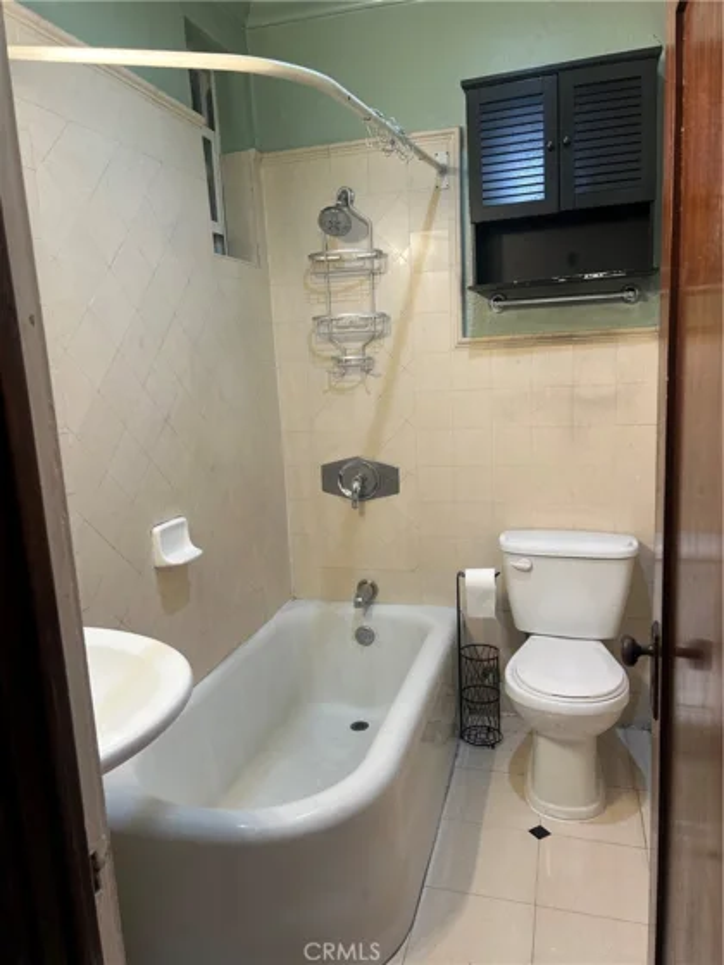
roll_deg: +3.0
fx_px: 725
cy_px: 482
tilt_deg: -11.4
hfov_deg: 53.1
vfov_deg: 67.3
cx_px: 362
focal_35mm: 26
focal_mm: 5.7
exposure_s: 1/60
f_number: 1.5
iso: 80
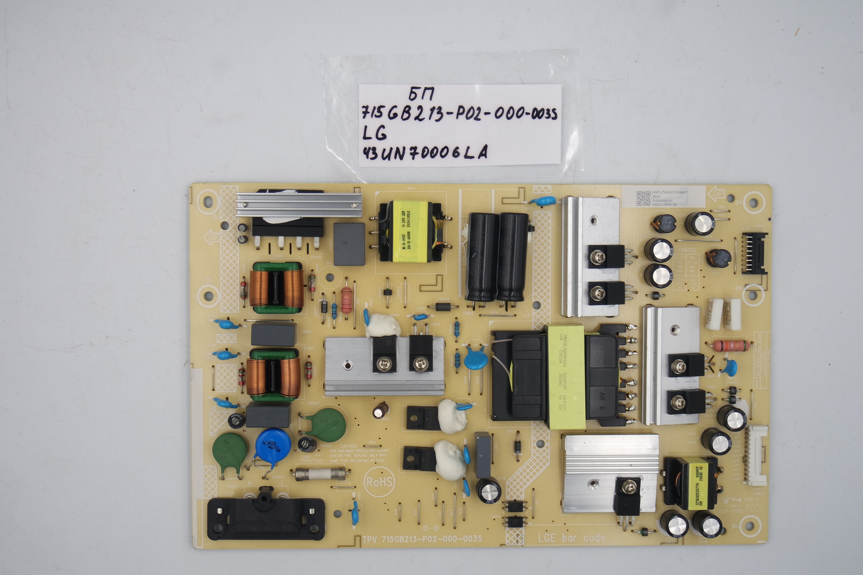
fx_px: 1151
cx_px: 432
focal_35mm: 48
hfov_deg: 41.1
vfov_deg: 28.1
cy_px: 288
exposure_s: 1/125
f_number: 5
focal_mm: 18
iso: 160
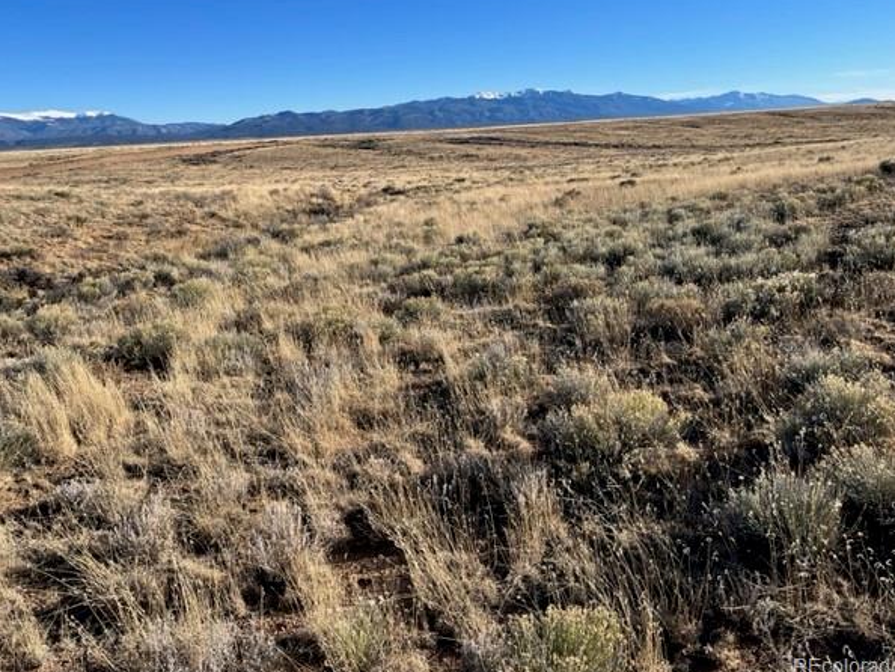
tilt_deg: -13.9
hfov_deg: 63.4
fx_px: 724
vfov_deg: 49.8
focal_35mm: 28
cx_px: 431
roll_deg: +3.9
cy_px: 321
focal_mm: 5.1
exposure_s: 1/2571
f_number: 1.6
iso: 50
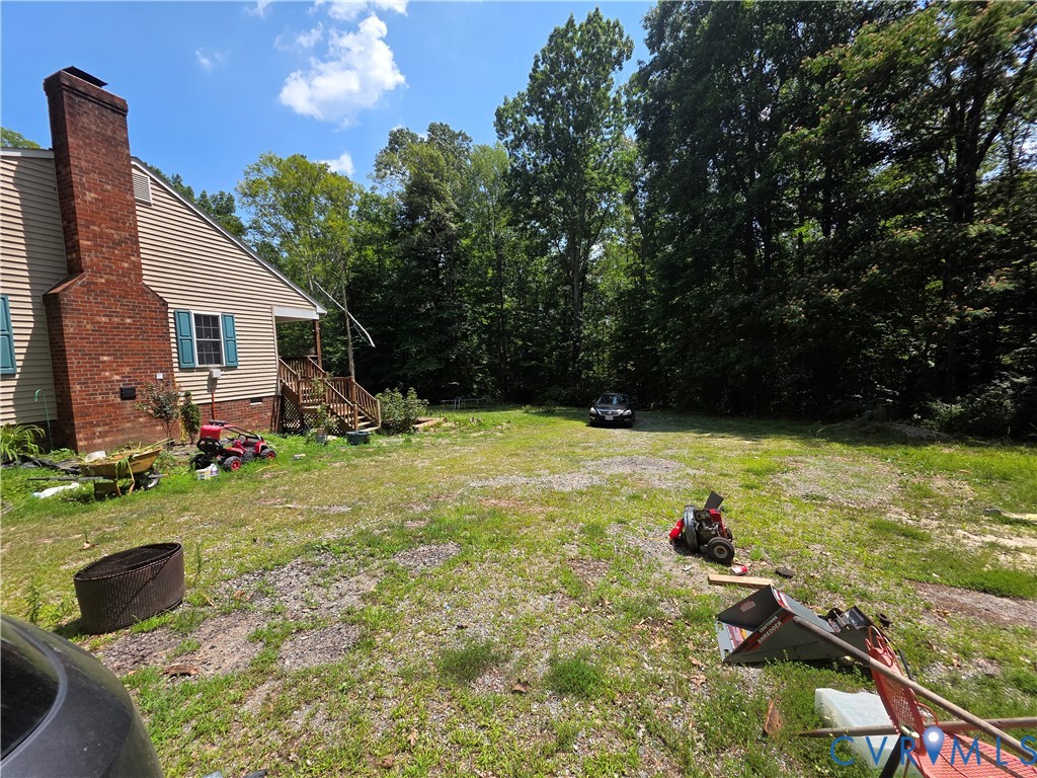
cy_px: 389
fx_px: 389
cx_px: 518
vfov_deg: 89.9
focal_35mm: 13
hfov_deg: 106.2
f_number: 1.9
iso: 40
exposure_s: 1/1300
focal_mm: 2.2
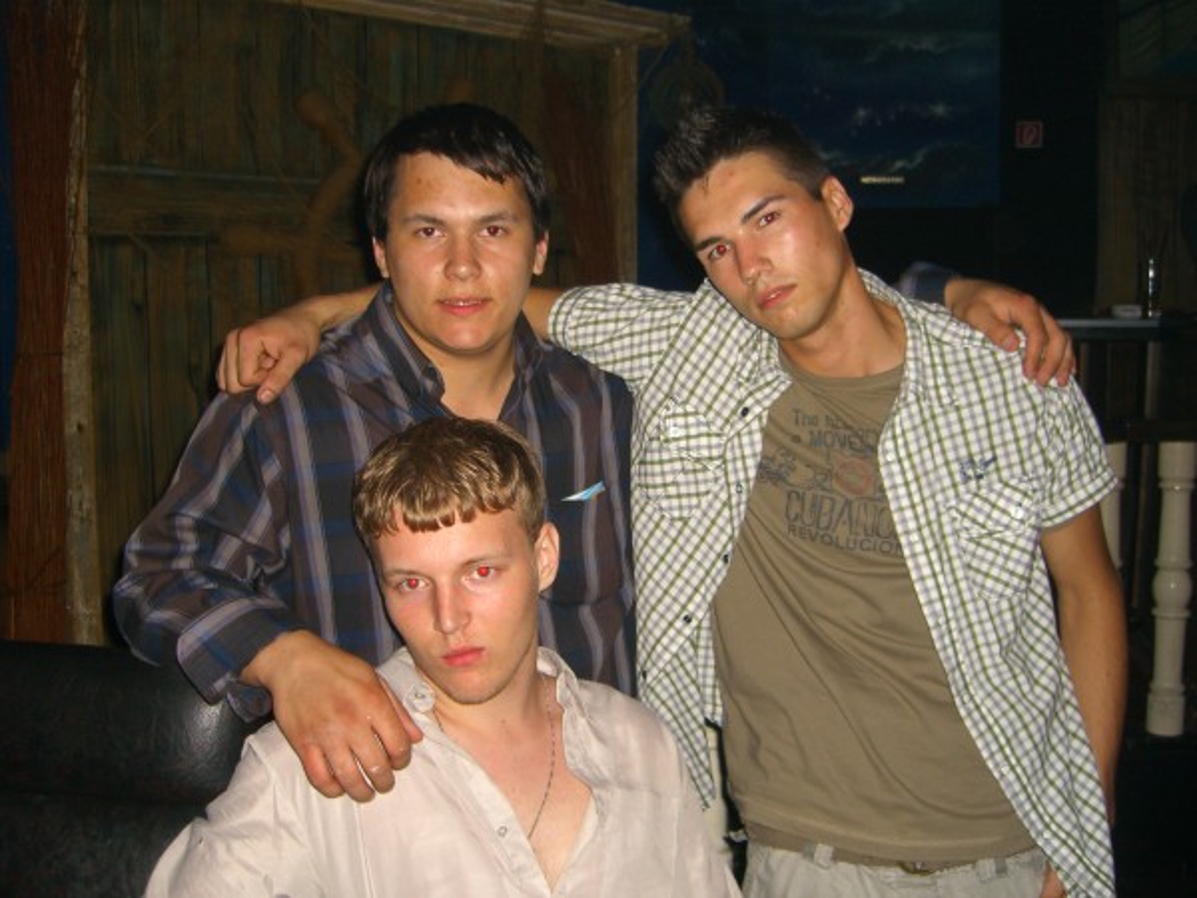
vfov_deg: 37.7
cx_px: 598
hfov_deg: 49.0
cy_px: 449
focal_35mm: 38
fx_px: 1314
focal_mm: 7.9
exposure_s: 1/60
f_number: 2.8
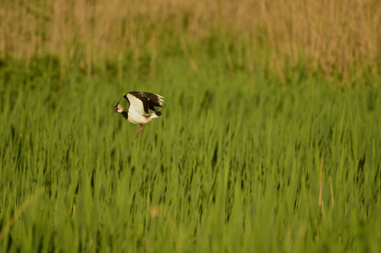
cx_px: 190
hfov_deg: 4.6
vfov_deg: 3.0
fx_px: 4753
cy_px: 126
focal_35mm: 450
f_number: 5.6
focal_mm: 300
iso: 320
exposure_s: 1/1250
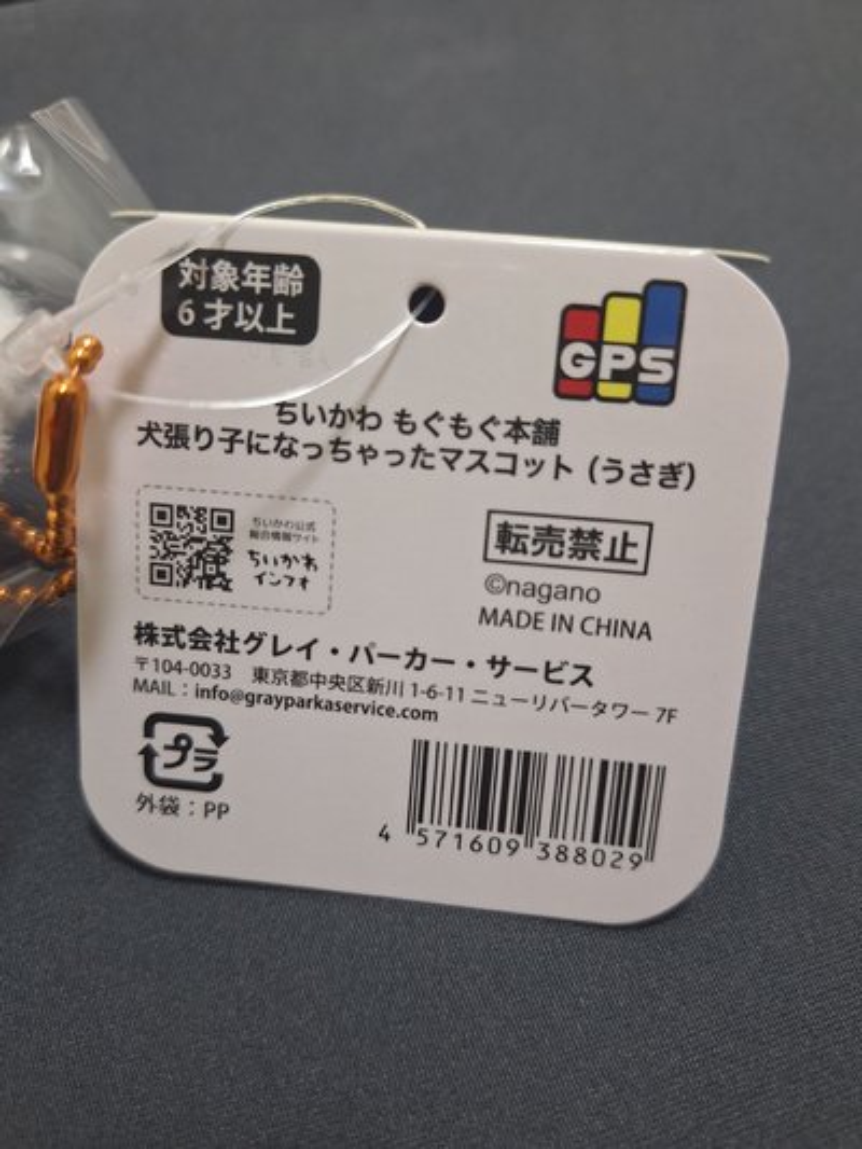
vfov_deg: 73.9
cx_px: 431
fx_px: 763
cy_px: 574
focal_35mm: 23
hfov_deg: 58.9
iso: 125
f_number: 1.8
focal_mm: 5.54
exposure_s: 1/40
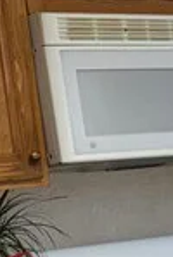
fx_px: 1227
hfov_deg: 7.0
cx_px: 574
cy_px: 328
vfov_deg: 11.7
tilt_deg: -10.9
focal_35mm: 171
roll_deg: +3.1
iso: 100
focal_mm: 6.76
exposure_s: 1/120
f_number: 1.78
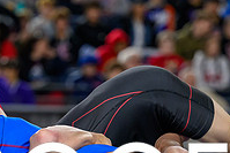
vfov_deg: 3.3
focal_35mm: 417
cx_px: 69
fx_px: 2666
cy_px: 253
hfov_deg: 4.9
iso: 2000
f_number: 2.8
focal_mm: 101
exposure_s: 1/800
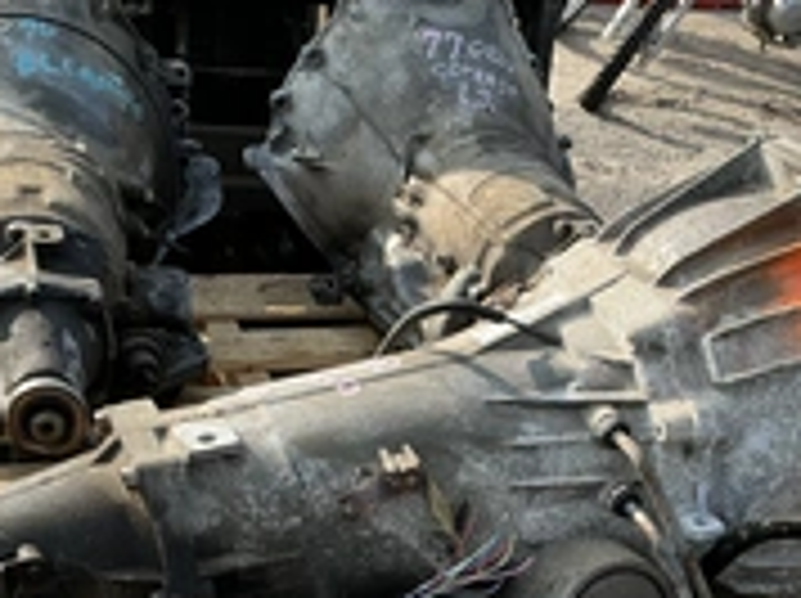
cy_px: 585
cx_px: 518
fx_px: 1456
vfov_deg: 22.4
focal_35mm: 63
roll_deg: -10.1
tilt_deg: -32.1
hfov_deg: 30.6
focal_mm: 3
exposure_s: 1/529
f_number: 1.8
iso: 25
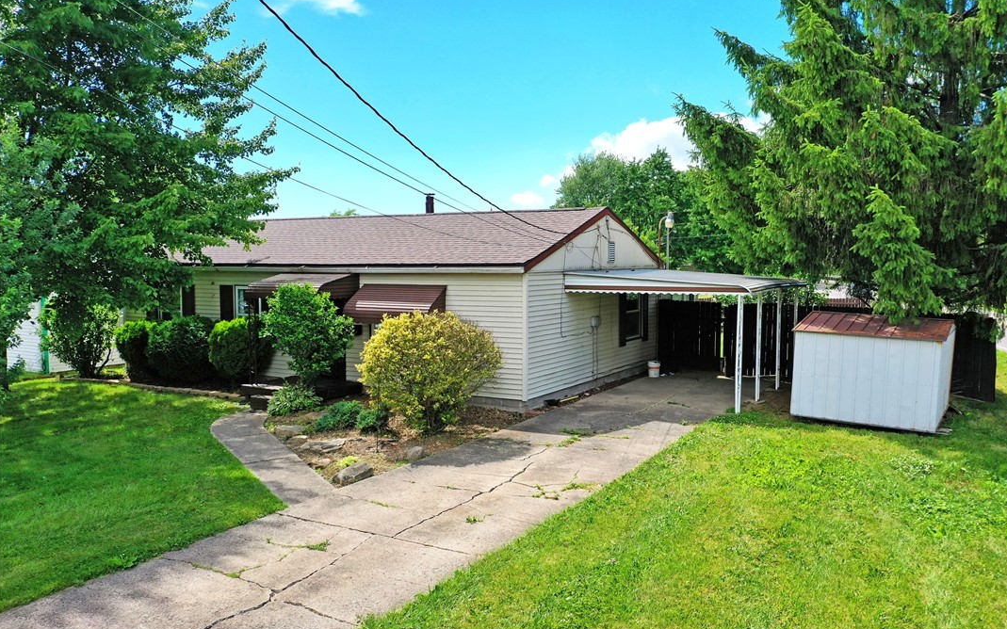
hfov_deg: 64.6
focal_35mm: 29
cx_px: 508
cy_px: 328
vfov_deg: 43.1
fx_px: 796
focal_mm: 10.26
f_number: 5.6
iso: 100
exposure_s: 1/500
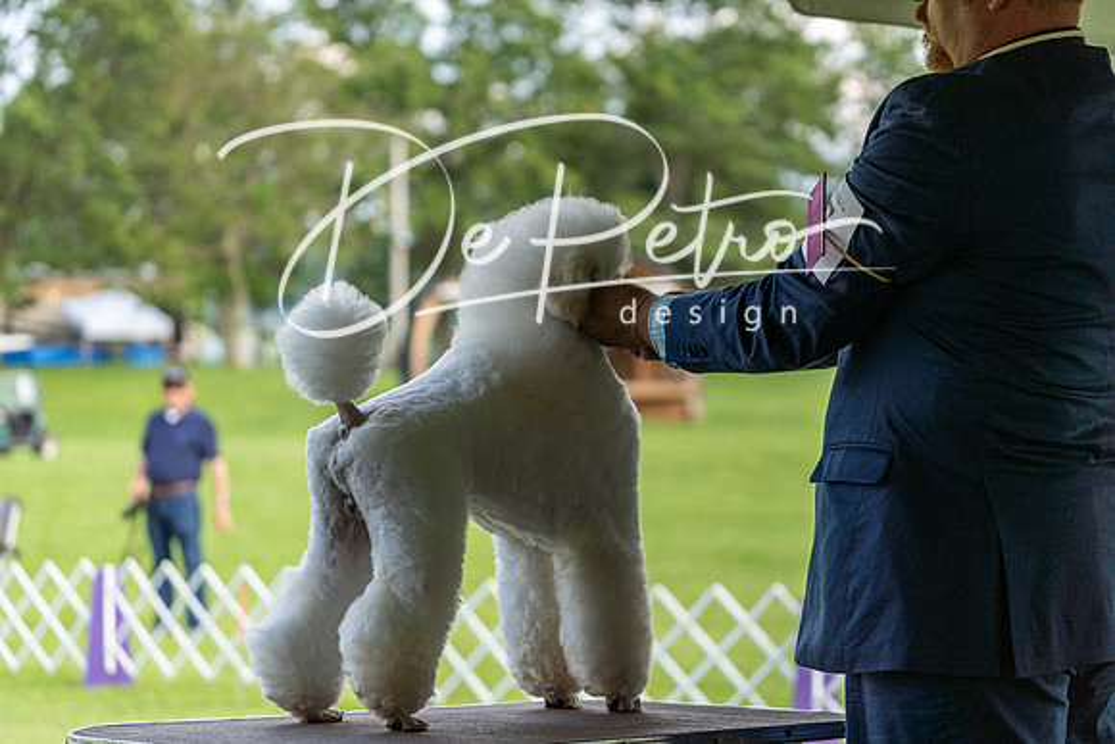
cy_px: 372
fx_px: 3036
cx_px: 558
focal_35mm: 98
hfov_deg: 20.8
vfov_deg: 14.0
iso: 320
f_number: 4
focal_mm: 98
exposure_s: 1/1000
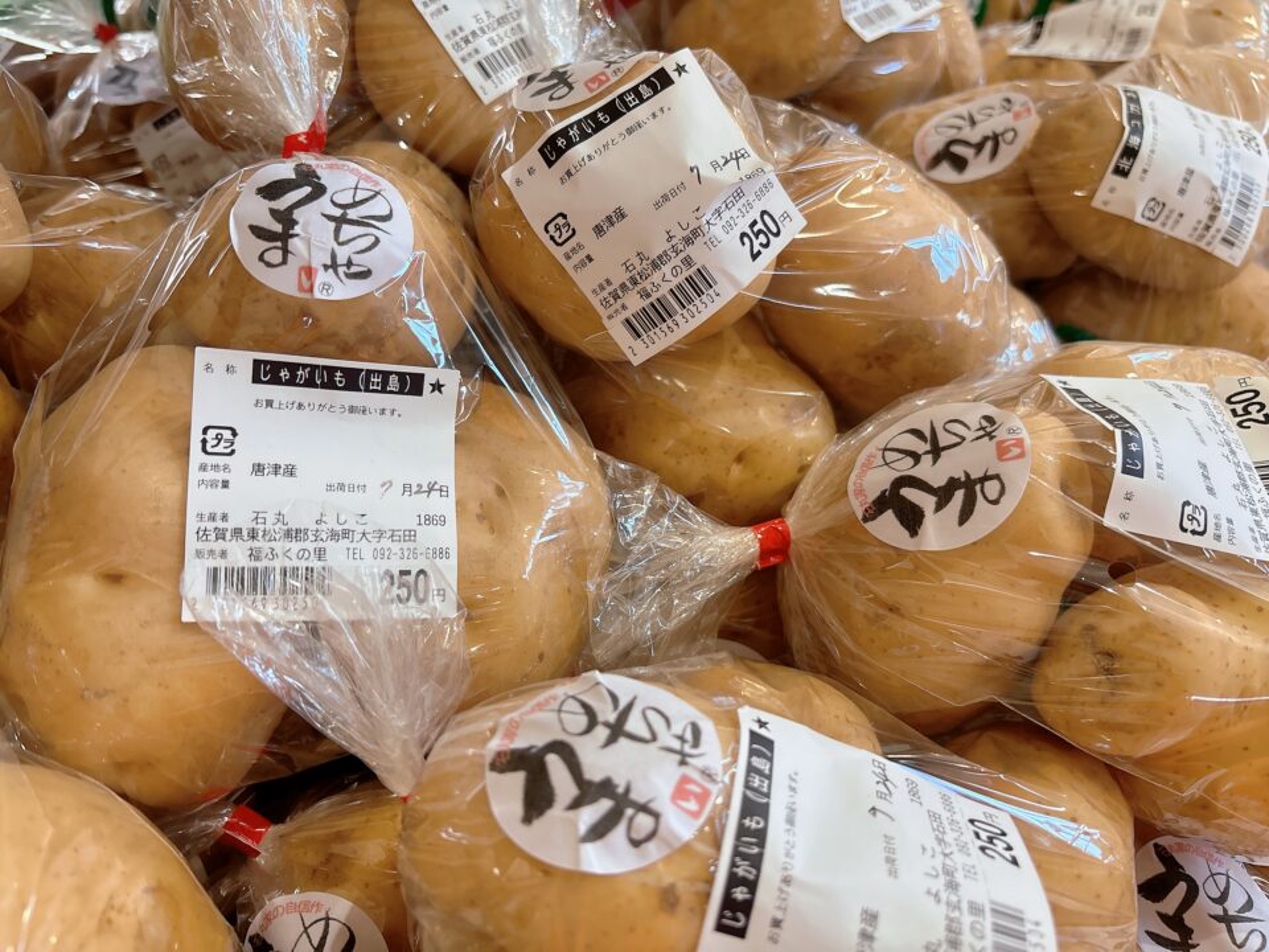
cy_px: 476
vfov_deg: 53.1
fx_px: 953
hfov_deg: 67.3
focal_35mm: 26
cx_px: 634
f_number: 1.6
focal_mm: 5.96
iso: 125
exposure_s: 1/60
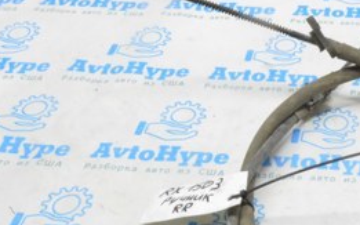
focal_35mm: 75
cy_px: 146
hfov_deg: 25.6
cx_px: 390
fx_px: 736
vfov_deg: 17.3
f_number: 20
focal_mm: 20
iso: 6400
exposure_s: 1/15
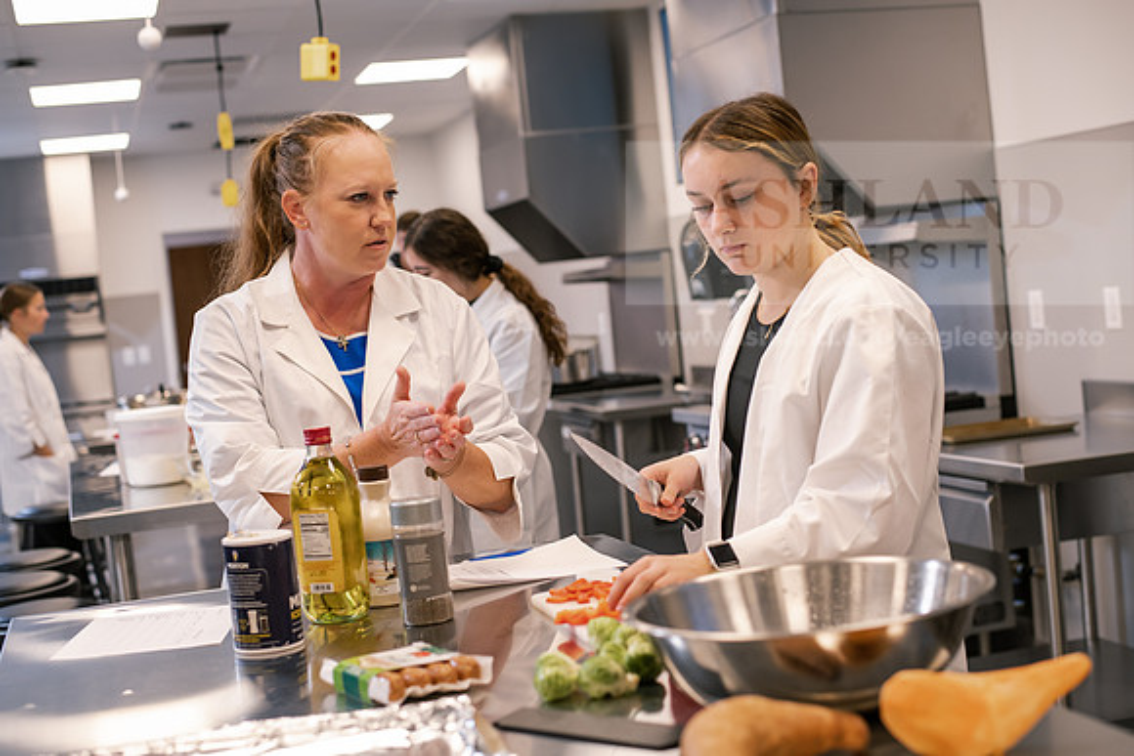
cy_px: 378
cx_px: 567
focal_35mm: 50
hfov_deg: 39.6
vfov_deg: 27.0
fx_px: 1575
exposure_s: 1/200
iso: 500
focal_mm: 50
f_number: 3.2
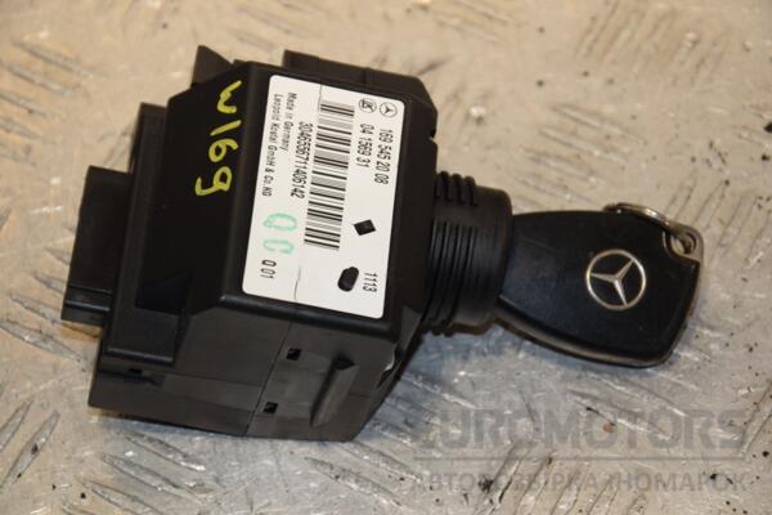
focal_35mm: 147
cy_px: 258
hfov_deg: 14.0
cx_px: 386
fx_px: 3152
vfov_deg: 9.3
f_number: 8
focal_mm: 98
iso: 800
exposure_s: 1/200
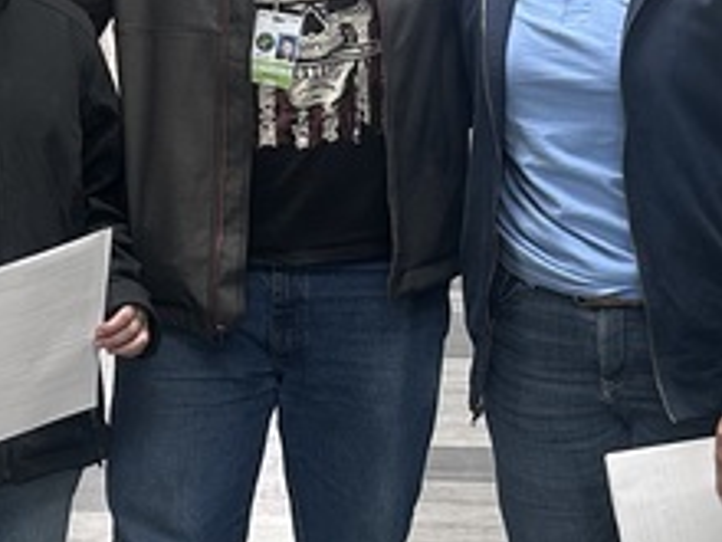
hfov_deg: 16.3
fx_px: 2524
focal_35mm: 121
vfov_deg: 12.2
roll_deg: -2.3
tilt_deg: -16.9
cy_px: 457
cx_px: 335
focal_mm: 5.7
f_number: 1.5
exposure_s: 1/60
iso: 80
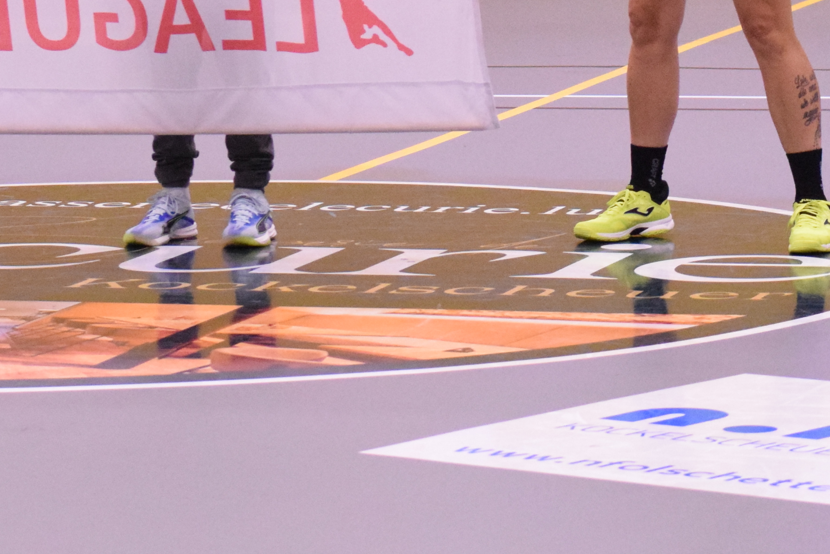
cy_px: -136
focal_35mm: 235
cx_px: 398
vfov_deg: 5.8
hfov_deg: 8.8
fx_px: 5419
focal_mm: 62
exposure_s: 1/1600
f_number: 4
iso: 6400
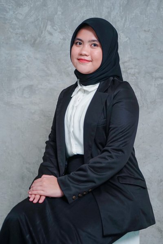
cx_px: 82
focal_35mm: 63
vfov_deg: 31.9
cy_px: 122
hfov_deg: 21.6
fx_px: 427
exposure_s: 1/100
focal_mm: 63
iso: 320
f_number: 5.6
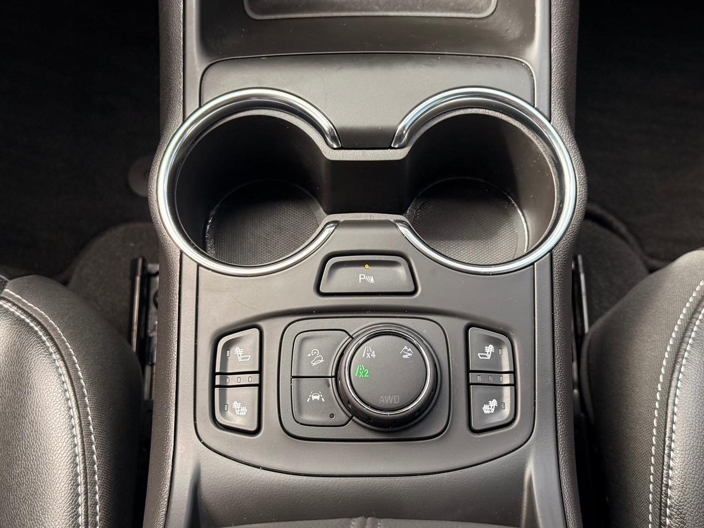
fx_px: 976
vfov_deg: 30.3
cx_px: 352
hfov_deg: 39.7
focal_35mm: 48
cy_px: 264
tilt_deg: -73.1
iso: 160
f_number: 1.78
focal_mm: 6.76
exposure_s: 1/236
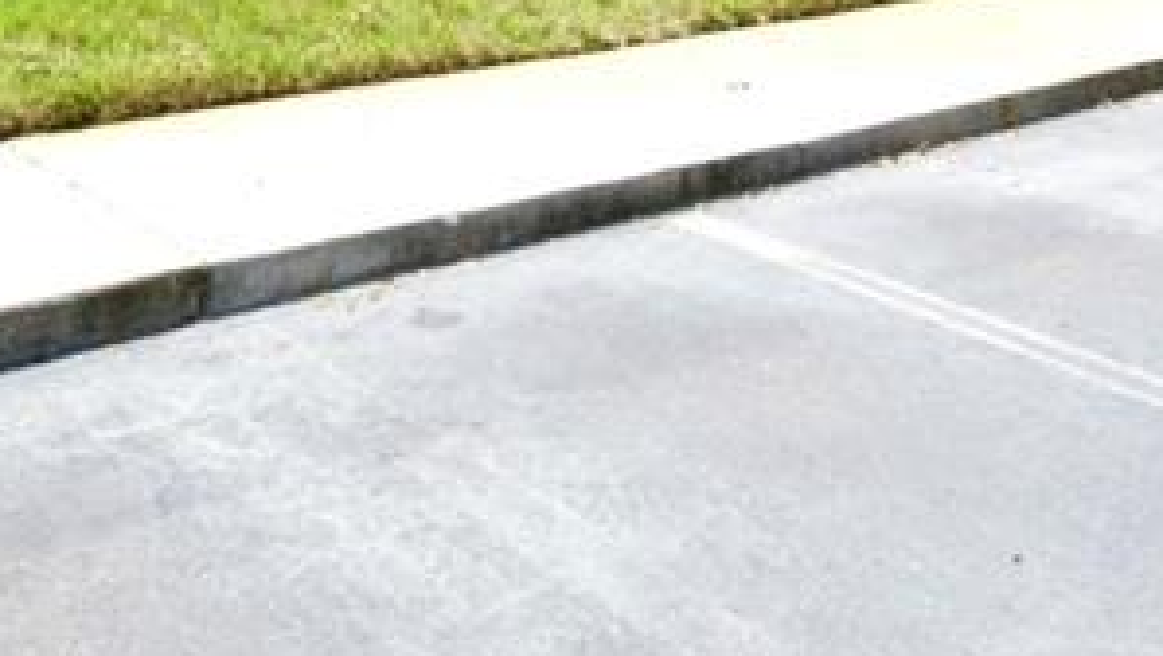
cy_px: -496
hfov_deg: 37.4
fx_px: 1666
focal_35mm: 54
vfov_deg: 18.1
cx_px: 894
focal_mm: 10
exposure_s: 1/250
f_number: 7.1
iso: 250
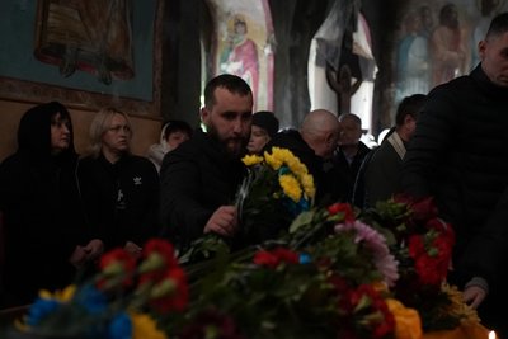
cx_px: 254
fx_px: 847
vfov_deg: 22.6
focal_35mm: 60
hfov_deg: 33.4
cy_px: 170
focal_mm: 60
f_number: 2.8
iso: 10000
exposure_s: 1/500
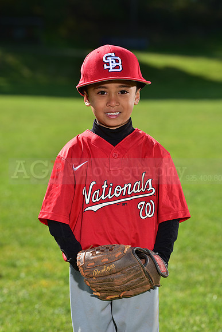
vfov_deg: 15.2
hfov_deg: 10.2
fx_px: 1248
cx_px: 111
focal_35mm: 135
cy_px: 166
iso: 80
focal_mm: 135
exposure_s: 1/250
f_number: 5.6
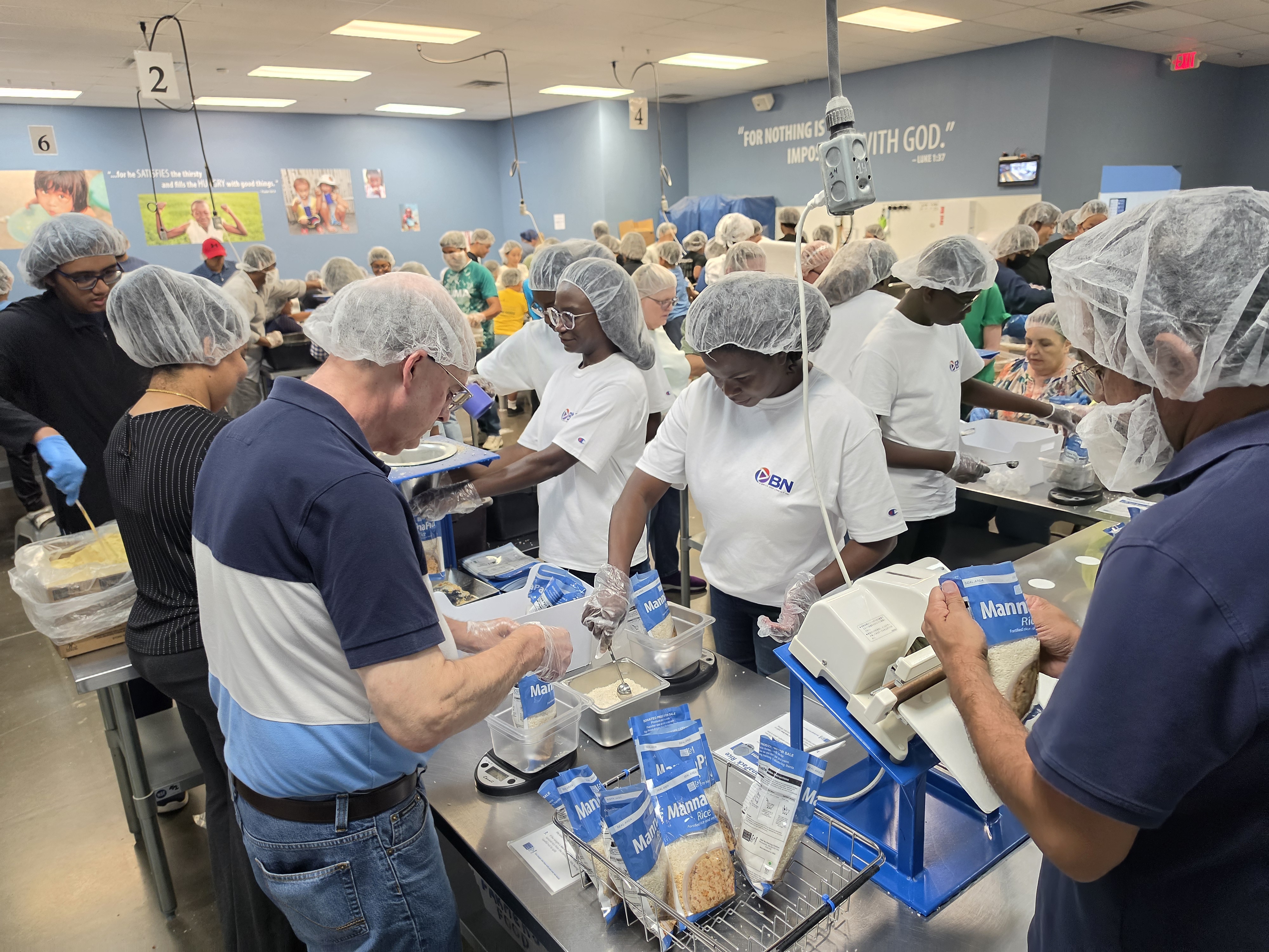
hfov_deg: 73.9
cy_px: 476
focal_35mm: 23
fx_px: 843
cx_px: 634
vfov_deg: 58.9
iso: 250
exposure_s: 1/120
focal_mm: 6.5
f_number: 1.4
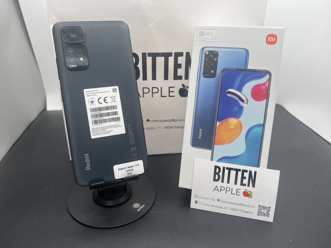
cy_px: 124
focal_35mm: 26
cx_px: 166
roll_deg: -0.6
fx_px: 249
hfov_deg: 67.3
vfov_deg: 53.1
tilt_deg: -28.1
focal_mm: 5.7
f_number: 1.5
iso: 50
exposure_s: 1/426
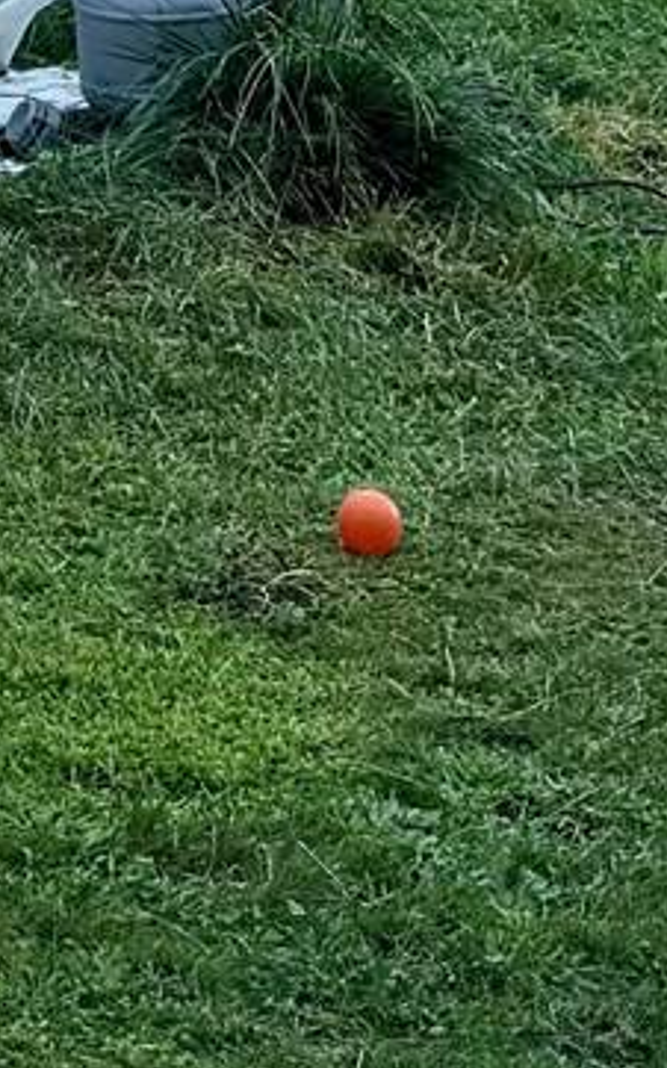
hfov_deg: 7.7
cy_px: -909
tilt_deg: +2.2
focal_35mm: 162
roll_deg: -1.0
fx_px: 4715
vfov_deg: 11.8
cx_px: -791
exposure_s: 1/1122
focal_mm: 6.76
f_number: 1.78
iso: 80
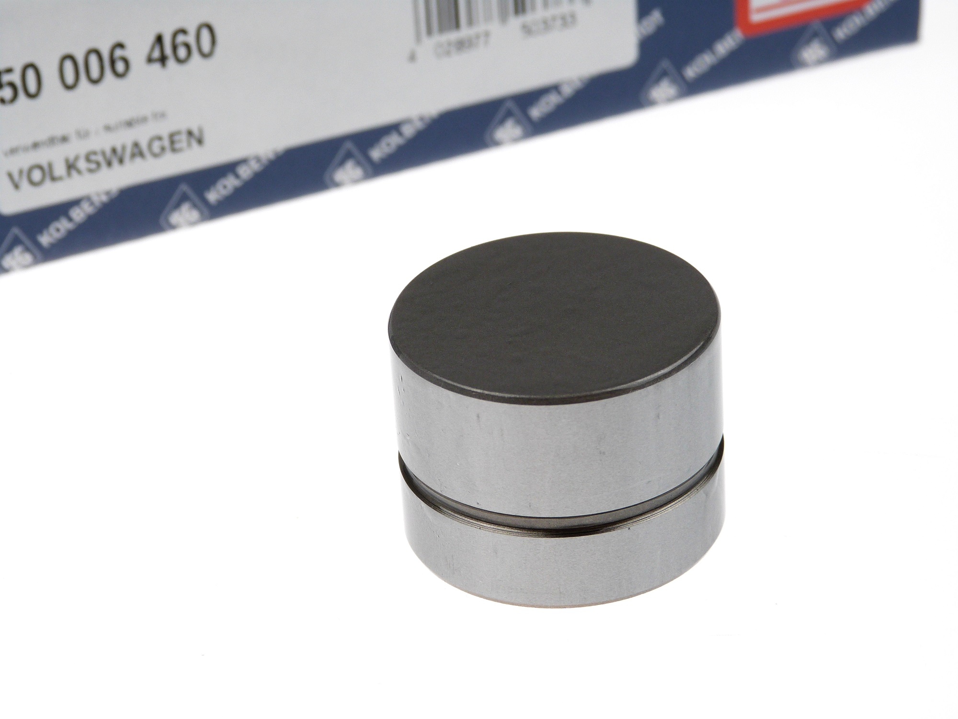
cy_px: 360
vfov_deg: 12.6
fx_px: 3266
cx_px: 479
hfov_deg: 16.7
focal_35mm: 118
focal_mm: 21.2
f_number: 4
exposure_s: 1/100
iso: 100
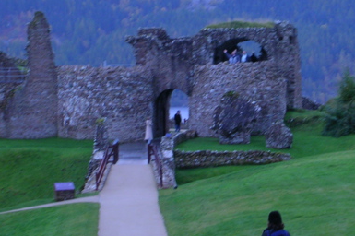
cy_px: 42
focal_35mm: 199
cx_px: 223
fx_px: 1961
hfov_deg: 10.3
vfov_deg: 6.9
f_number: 4.9
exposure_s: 1/33.2
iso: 50
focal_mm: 17.4
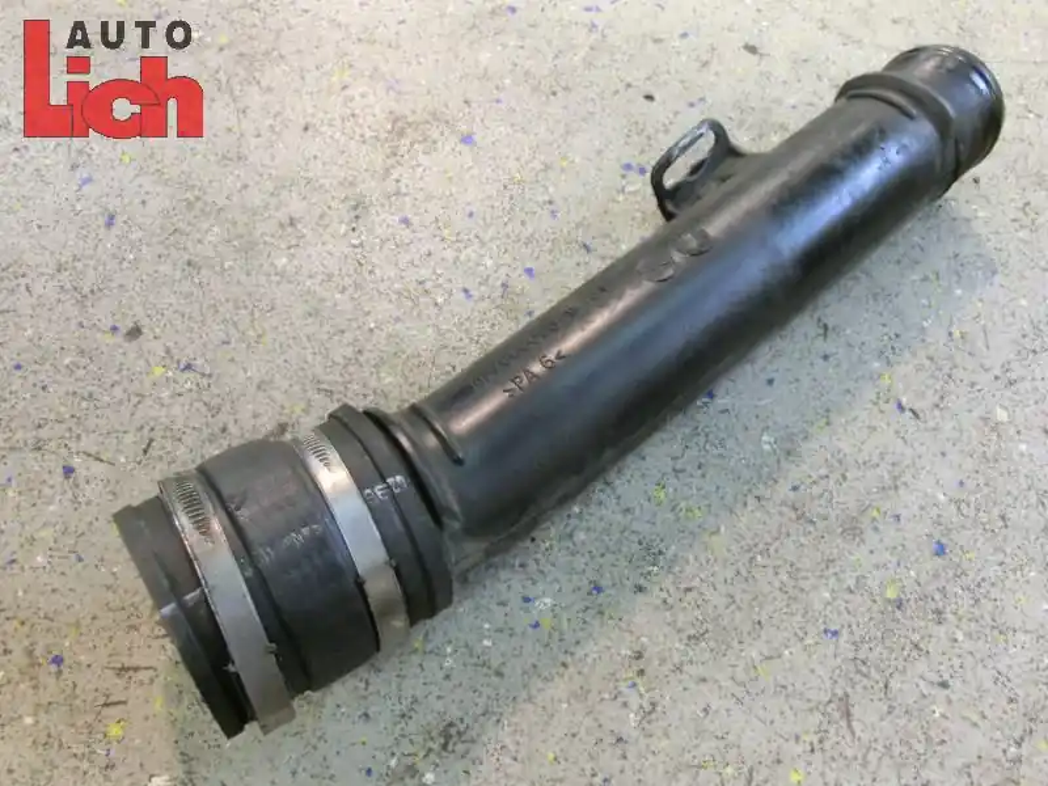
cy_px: 393
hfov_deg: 60.0
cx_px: 524
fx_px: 908
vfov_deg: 46.8
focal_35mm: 30
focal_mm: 5.25
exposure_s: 1/50
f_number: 3.5
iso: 800
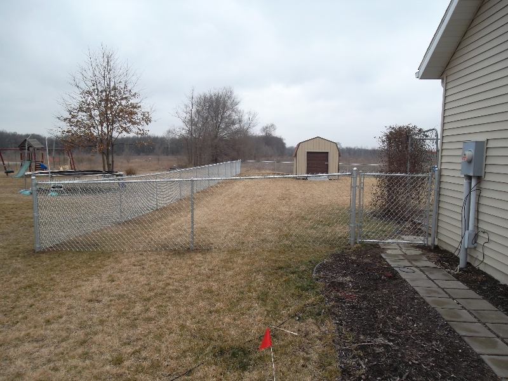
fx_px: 396
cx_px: 254
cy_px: 190
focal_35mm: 27
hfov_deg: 65.3
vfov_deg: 51.4
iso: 80
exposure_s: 1/150
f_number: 3.5
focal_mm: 4.9
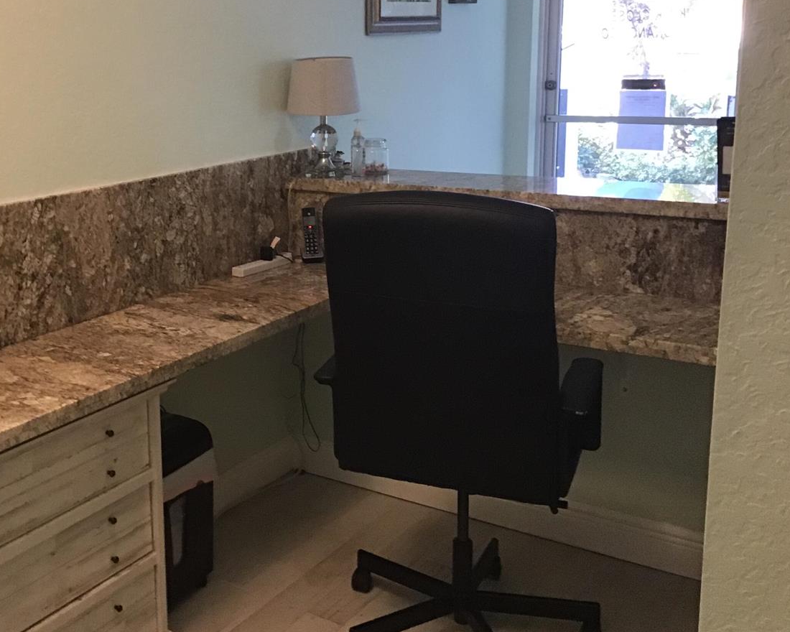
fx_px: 1029
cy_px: 236
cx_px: 236
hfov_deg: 41.2
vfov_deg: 34.0
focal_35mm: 44
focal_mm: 3.3
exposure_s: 1/30
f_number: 2.4
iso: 125
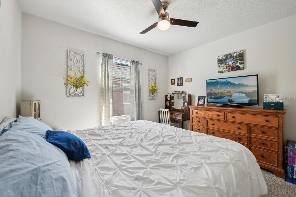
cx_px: 148
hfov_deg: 104.3
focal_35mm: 14
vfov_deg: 81.2
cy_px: 98
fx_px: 115
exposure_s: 1/30
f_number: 8
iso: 400
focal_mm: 14
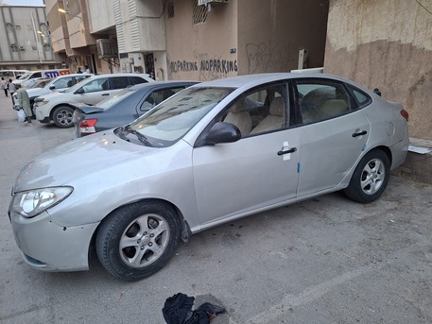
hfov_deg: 73.9
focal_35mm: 23
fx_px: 287
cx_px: 216
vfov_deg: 58.9
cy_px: 162
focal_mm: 5.54
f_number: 1.8
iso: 200
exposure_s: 1/50
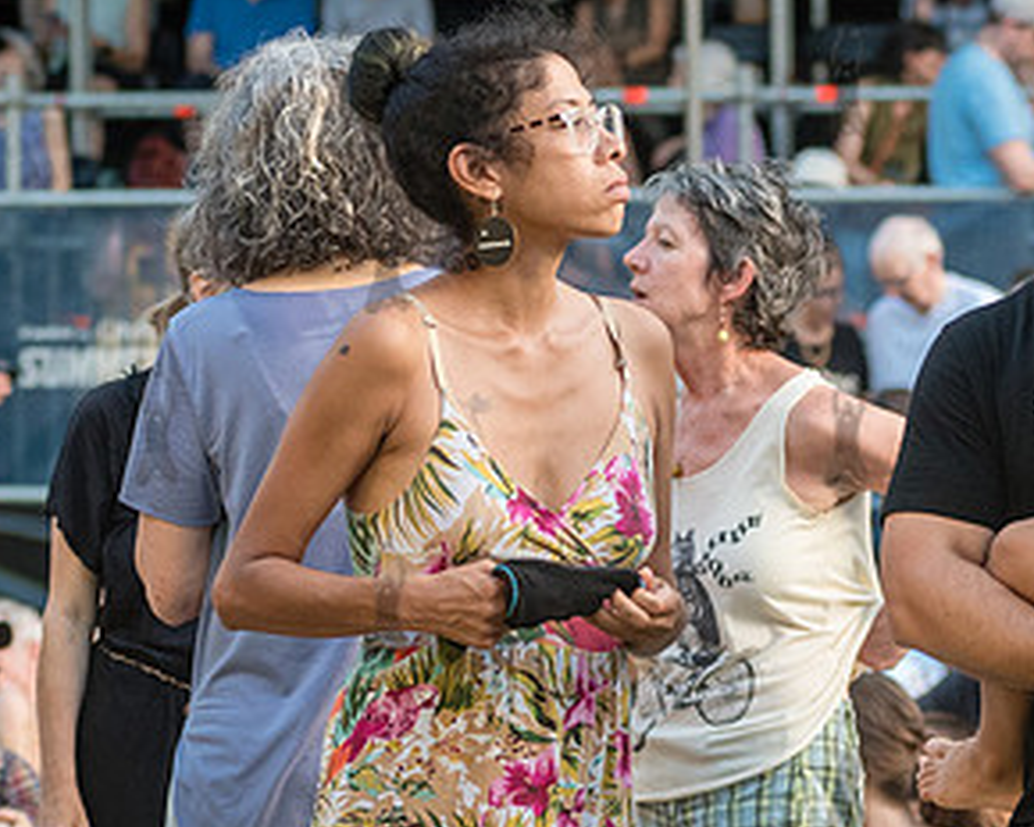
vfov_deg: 6.3
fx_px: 7498
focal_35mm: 245
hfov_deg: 7.9
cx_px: 735
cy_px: 456
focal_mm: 92
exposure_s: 1/400
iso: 2000
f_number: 4
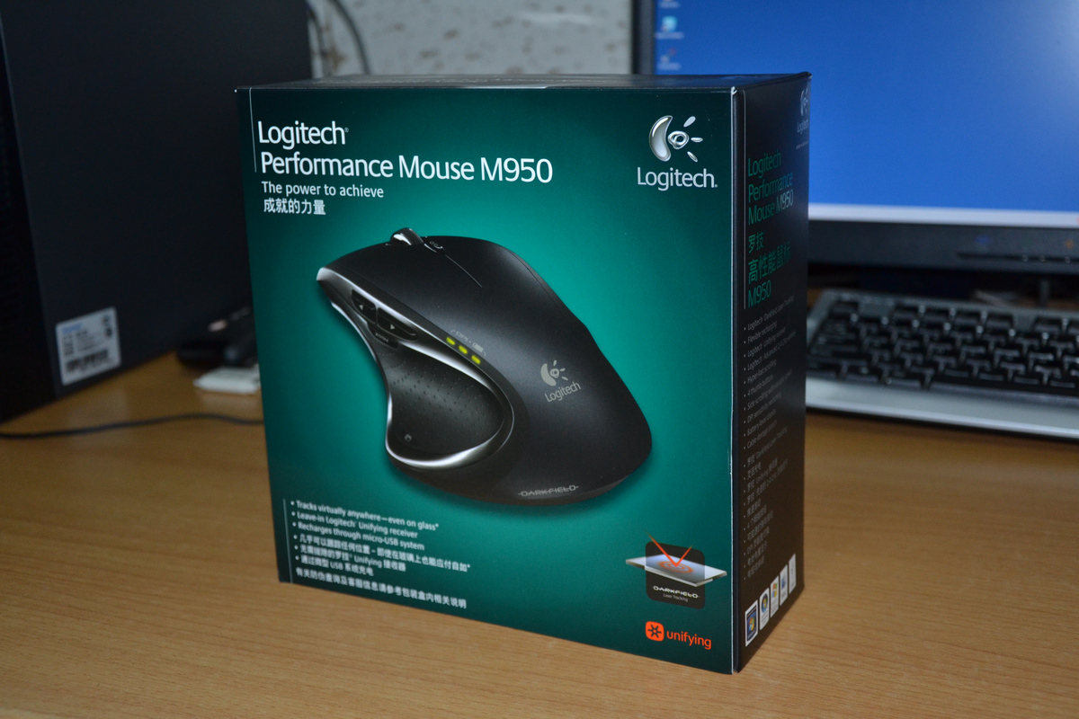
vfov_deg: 29.9
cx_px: 540
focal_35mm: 45
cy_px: 360
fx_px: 1349
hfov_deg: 43.6
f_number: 4.2
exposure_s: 1/60
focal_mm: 30
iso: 800
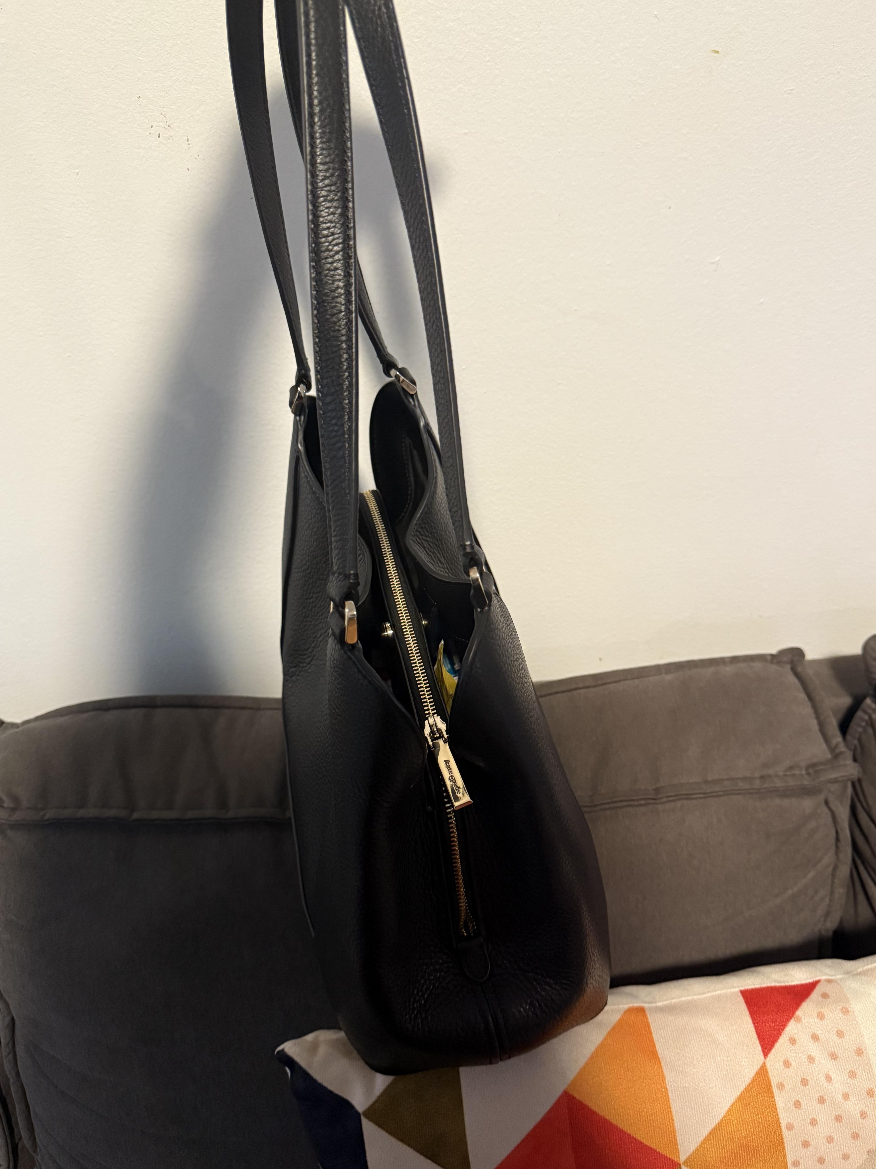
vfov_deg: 67.3
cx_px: 462
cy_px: 608
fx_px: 877
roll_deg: +5.7
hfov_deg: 53.0
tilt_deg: -35.7
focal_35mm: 26
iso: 500
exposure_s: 1/60
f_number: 1.78
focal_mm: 6.76
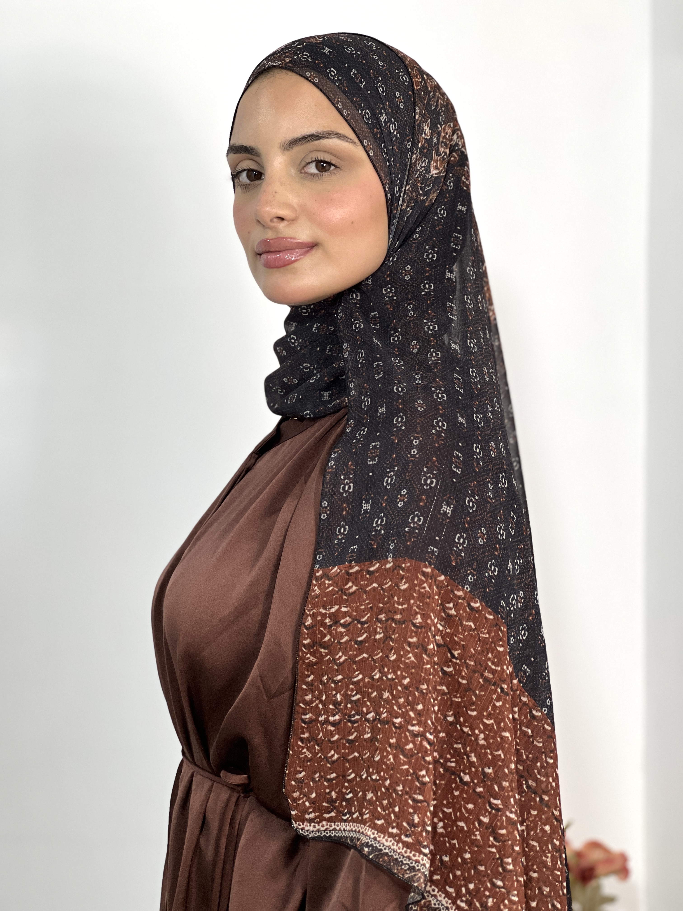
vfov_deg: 25.3
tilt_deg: -2.7
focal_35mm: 77
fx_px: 2026
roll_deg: +0.4
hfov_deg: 19.1
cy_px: 456
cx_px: 342
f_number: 2.8
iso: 160
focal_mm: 9
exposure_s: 1/100
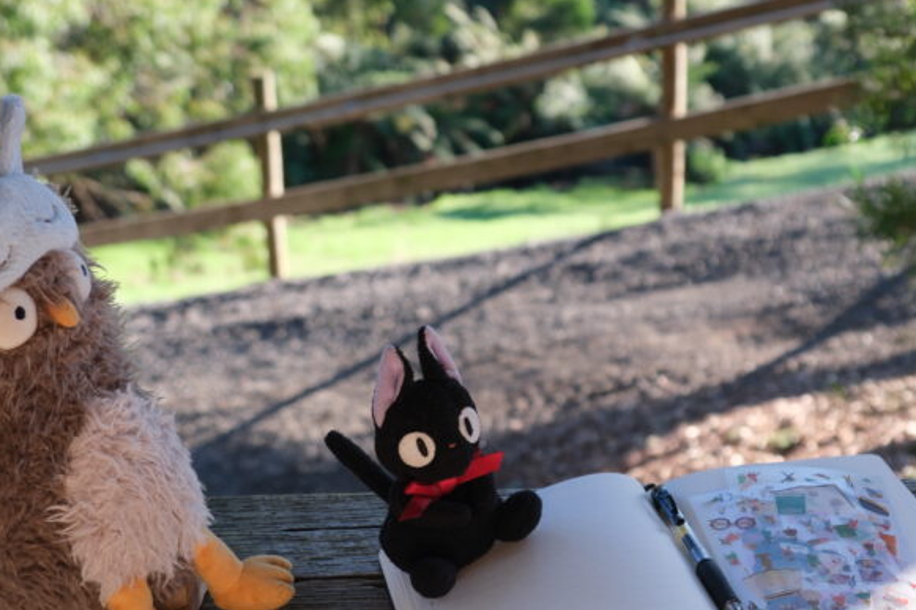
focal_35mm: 67
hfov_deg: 29.9
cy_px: 319
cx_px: 580
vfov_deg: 20.3
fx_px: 1704
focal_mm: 25.4
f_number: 4
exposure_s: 1/110
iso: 250
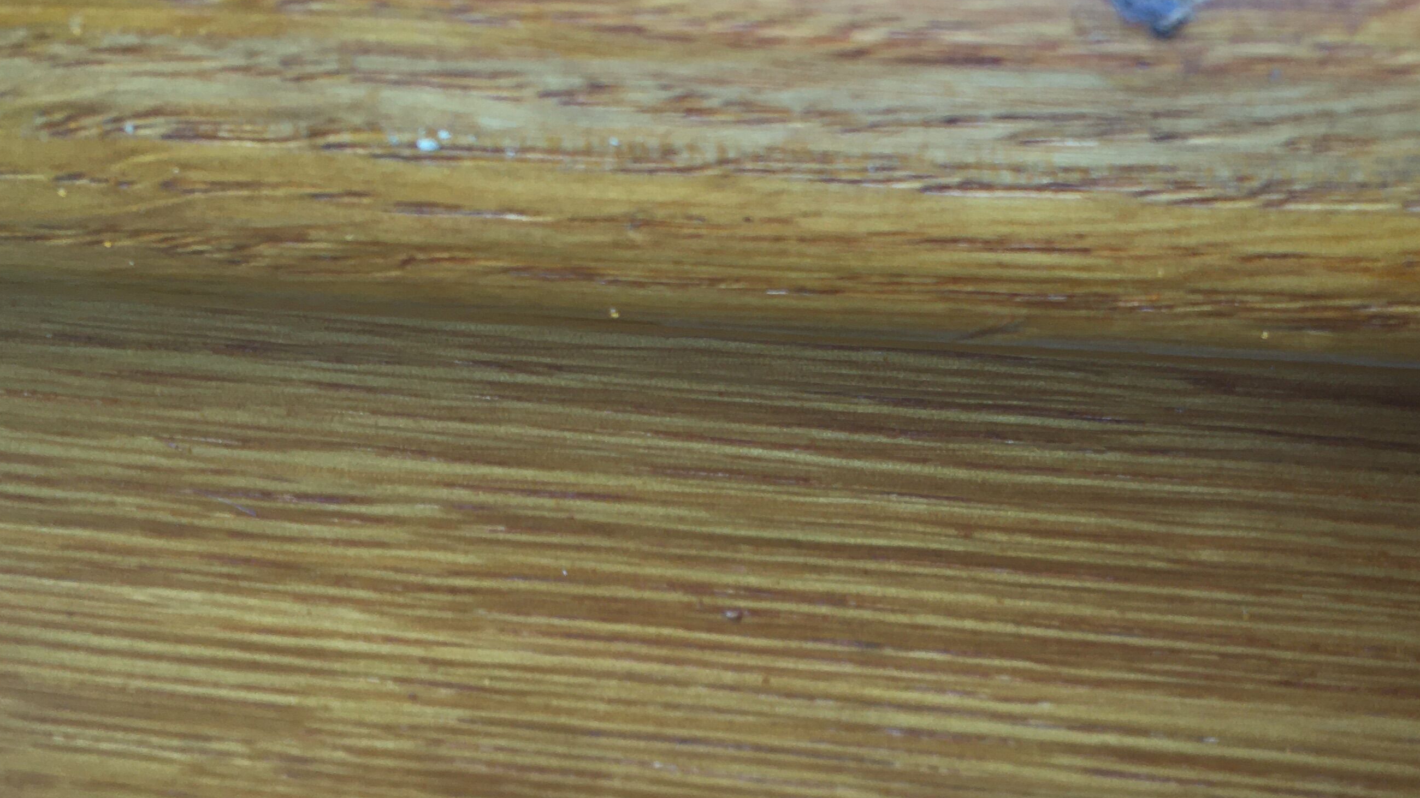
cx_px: 988
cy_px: 461
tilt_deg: -33.6
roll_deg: -0.1
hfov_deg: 41.4
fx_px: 1845
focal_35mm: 49
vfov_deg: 24.4
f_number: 2.2
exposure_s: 1/100
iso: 25
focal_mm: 4.15
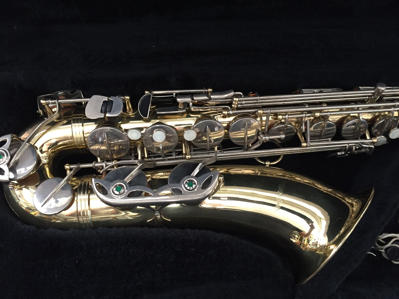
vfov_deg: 48.2
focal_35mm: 29
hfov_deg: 61.7
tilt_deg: -76.5
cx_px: 200
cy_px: 150
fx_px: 334
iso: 200
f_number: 2.2
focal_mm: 4.15
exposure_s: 1/33
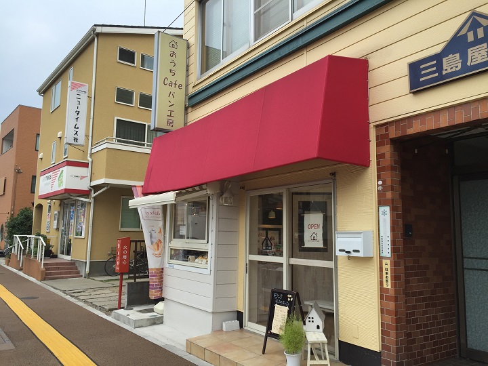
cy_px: 183
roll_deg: -0.8
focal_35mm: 29
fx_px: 409
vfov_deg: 48.2
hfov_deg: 61.7
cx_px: 244
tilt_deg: +7.1
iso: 32
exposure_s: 1/659
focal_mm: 4.15
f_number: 2.2
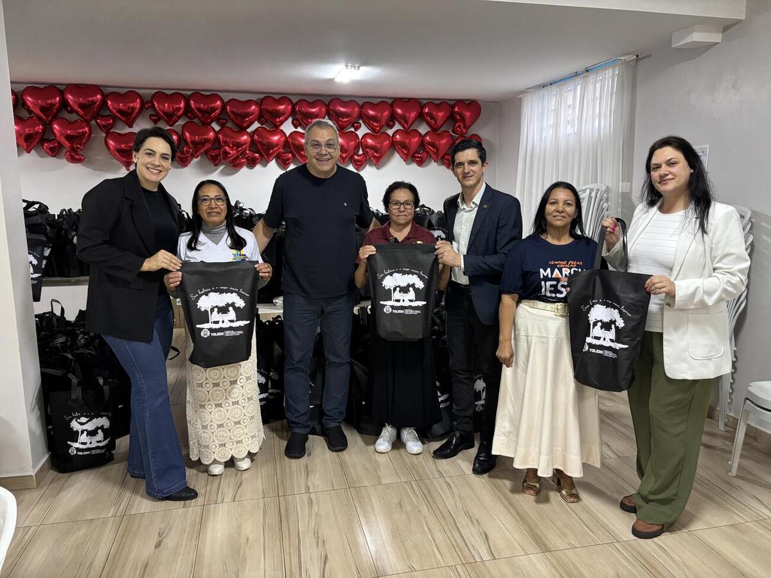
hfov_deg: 67.3
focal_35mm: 26
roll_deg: -0.1
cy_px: 289
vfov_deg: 53.1
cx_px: 386
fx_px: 579
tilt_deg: -9.0
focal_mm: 5.96
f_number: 1.6
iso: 320
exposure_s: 1/60
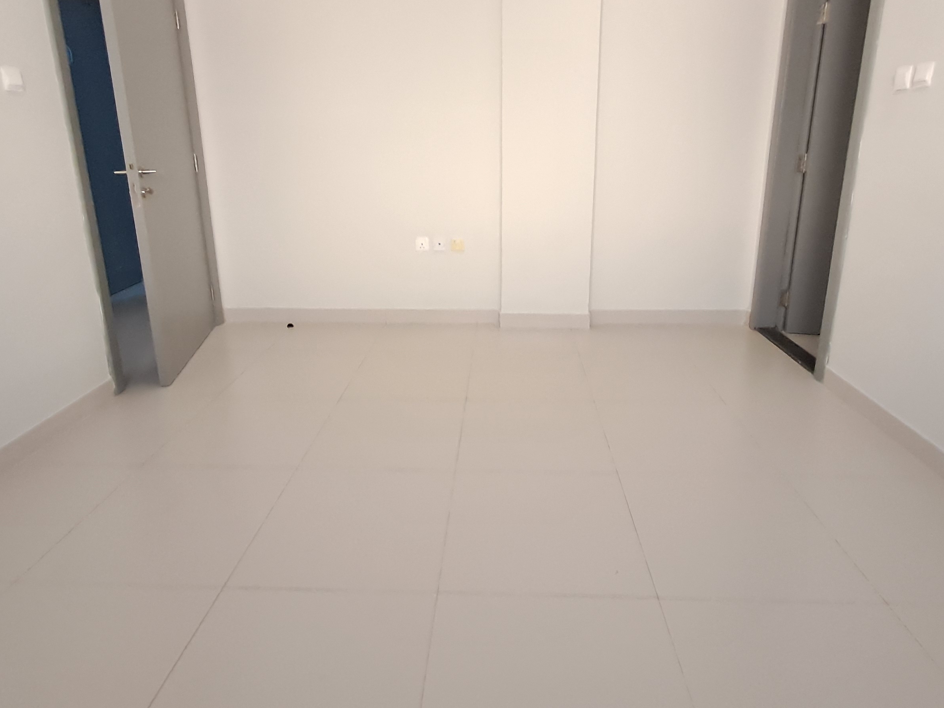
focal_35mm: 22
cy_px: 281
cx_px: 482
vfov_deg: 60.5
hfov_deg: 76.4
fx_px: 600
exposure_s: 1/40
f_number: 2.2
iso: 250
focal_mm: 1.64
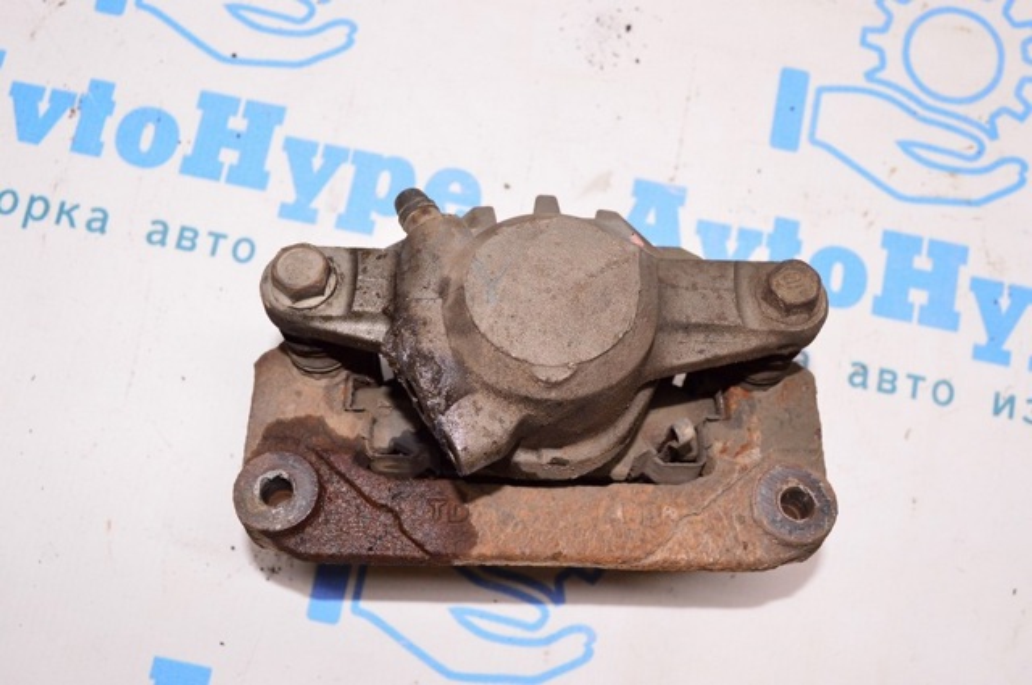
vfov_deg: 35.4
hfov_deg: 51.3
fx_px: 1074
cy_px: 342
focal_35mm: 38
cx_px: 516
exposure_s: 1/80
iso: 1600
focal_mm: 25
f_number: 8
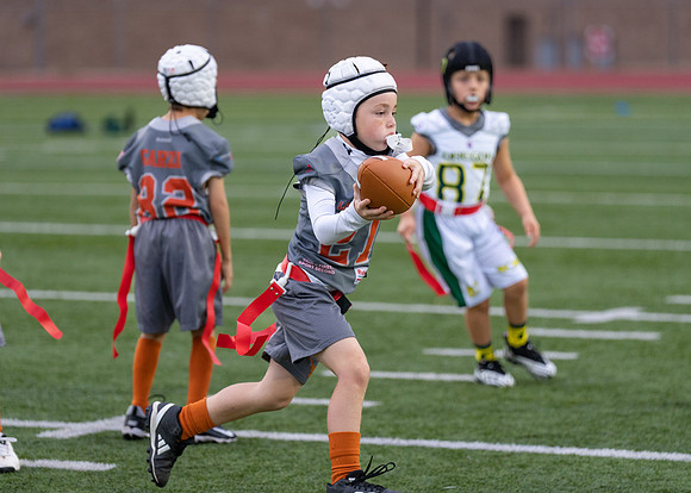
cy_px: 231
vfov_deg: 8.1
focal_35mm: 178
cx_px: 327
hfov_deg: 11.3
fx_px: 3485
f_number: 2.8
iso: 800
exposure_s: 1/1000
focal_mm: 149
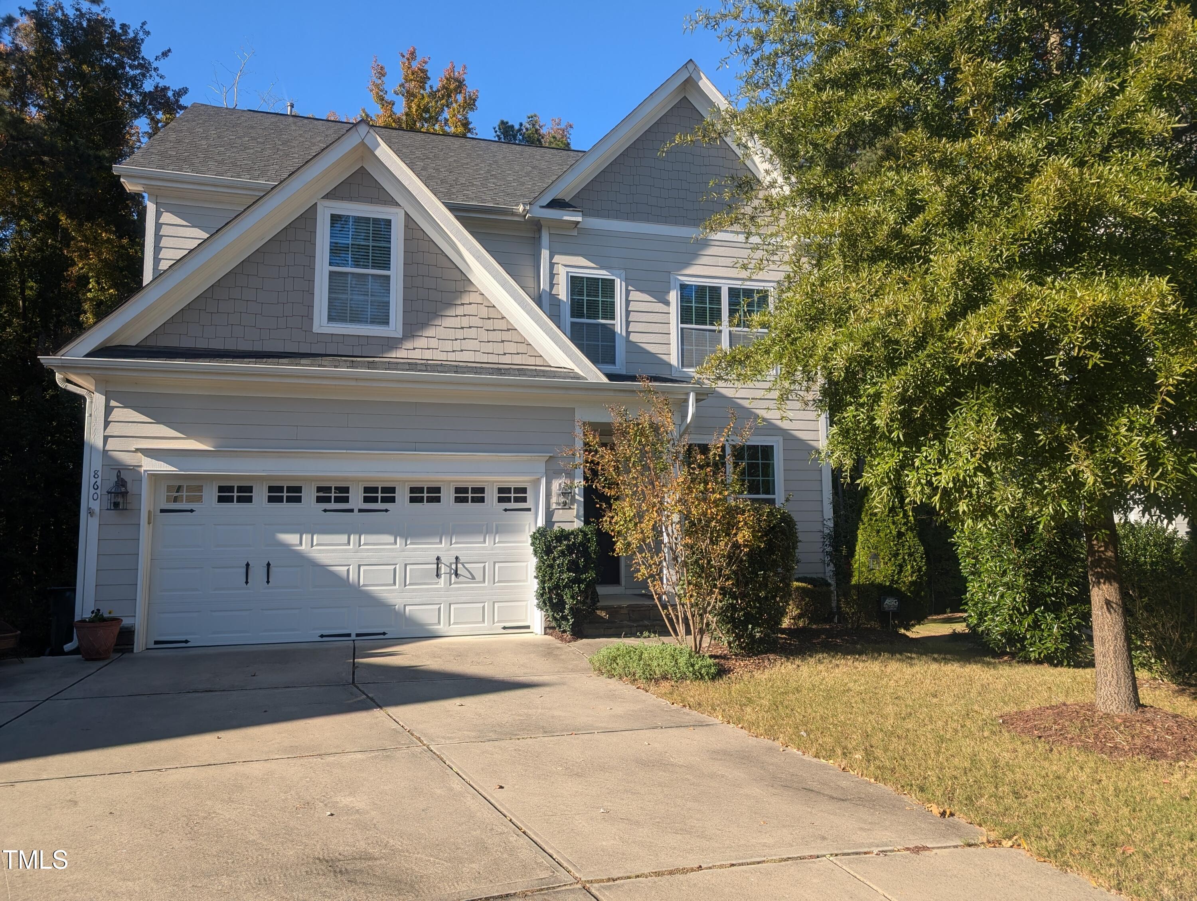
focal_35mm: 24
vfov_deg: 56.9
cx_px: 598
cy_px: 450
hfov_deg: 71.5
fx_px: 831
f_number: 1.68
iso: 20
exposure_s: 1/670
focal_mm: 6.9
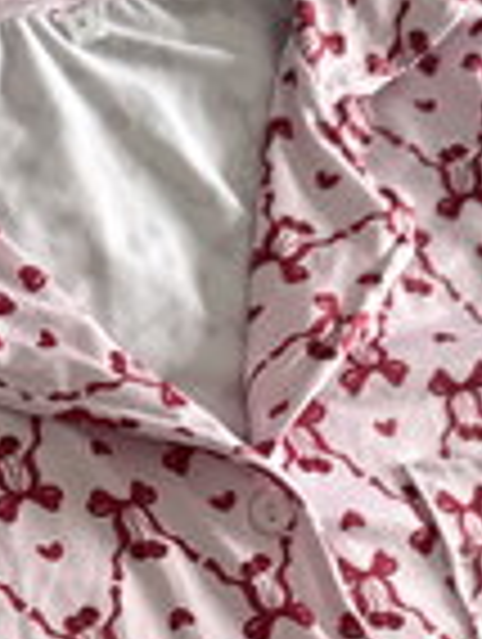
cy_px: 754
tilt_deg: -67.2
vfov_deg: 20.4
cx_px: -54
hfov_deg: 16.0
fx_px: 1666
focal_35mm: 90
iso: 200
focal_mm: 6.76
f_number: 1.78
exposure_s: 1/81
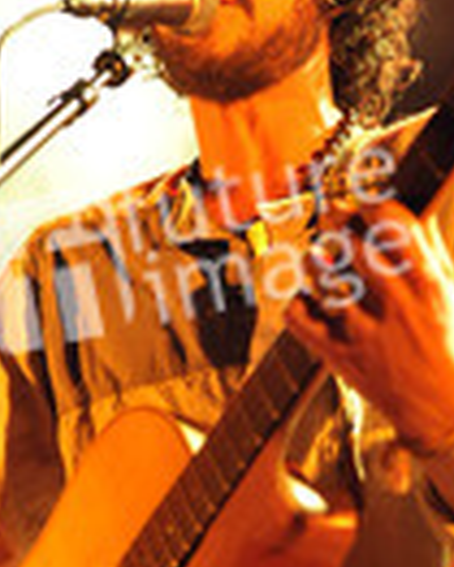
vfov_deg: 13.4
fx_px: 2399
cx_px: 318
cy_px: 467
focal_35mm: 143
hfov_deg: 10.8
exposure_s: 1/160
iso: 2500
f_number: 2.8
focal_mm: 50
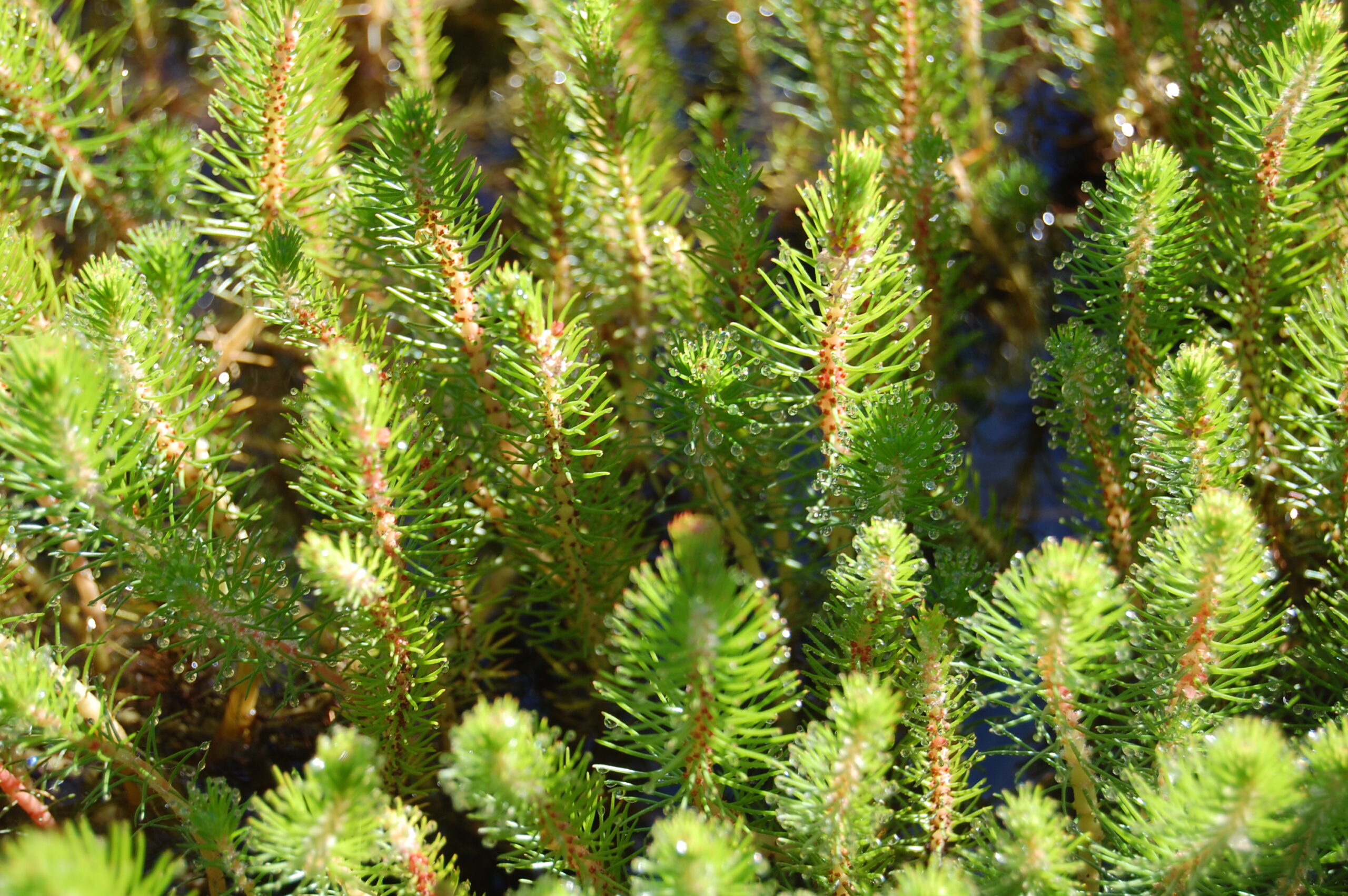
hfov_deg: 24.6
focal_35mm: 82
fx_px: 3086
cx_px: 674
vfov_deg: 16.5
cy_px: 448
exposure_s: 1/125
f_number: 5.6
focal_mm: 55
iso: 200
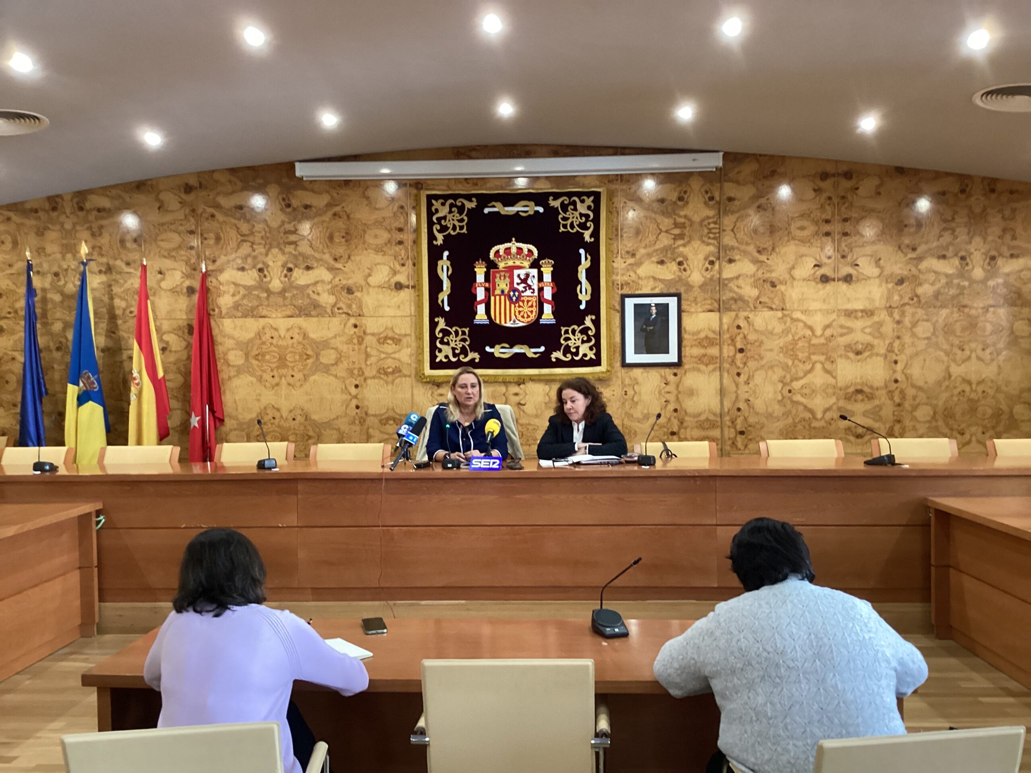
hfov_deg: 58.4
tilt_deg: -1.2
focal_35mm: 31
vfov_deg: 45.4
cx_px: 516
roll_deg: +1.2
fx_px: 923
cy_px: 386
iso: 320
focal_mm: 3.3
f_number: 2.4
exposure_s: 1/50
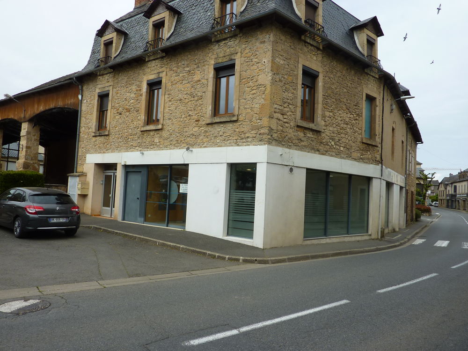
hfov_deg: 69.4
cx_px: 234
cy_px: 176
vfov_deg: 54.9
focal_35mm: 25
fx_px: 338
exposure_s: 1/400
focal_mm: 4.1
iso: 80
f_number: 4.5
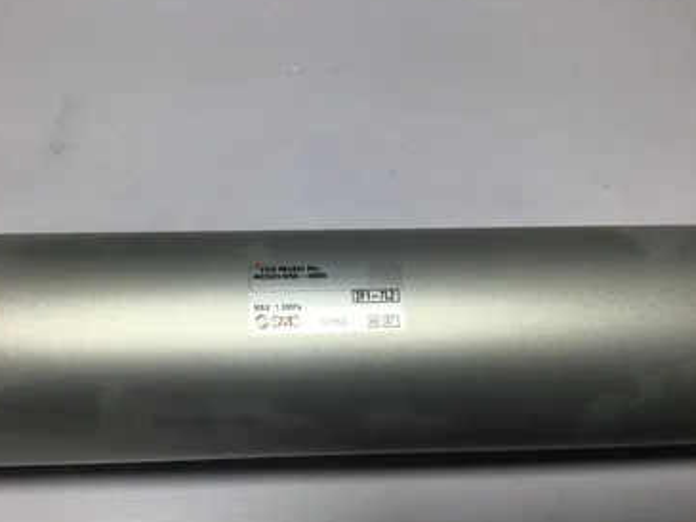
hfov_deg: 53.9
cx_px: 324
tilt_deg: -62.0
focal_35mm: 34
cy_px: 272
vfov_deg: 41.8
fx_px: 684
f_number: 2.4
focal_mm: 3.3
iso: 25
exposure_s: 1/229
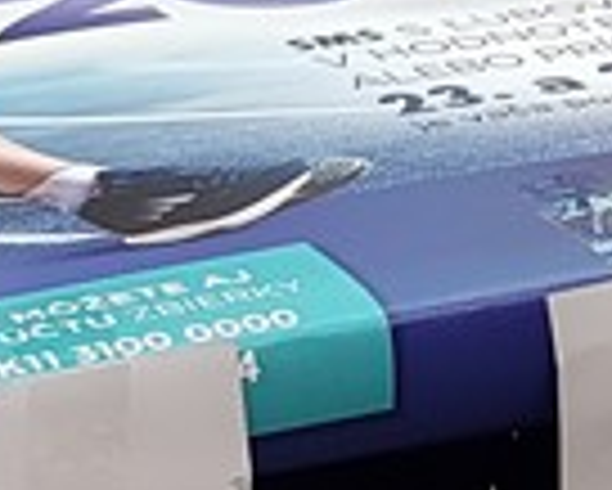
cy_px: -346
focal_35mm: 199
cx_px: 749
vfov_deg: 7.6
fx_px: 3607
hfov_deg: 9.6
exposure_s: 1/50
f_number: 1.7
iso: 64
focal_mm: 4.2
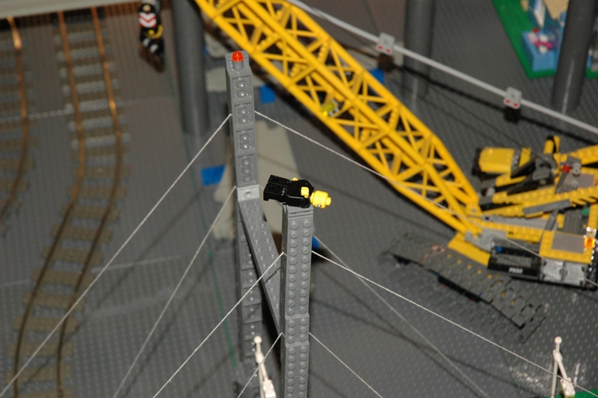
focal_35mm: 105
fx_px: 1743
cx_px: 299
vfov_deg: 13.0
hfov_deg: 19.5
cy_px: 199
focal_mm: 70
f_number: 7.1
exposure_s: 1/500
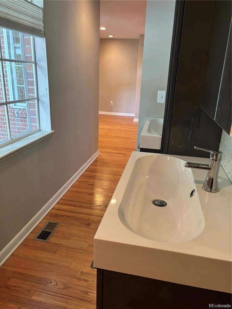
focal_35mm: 26
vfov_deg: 67.3
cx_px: 116
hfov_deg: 53.1
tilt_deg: -18.8
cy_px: 154
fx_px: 232
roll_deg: -3.2
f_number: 1.6
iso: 200
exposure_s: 1/60
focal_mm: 5.96
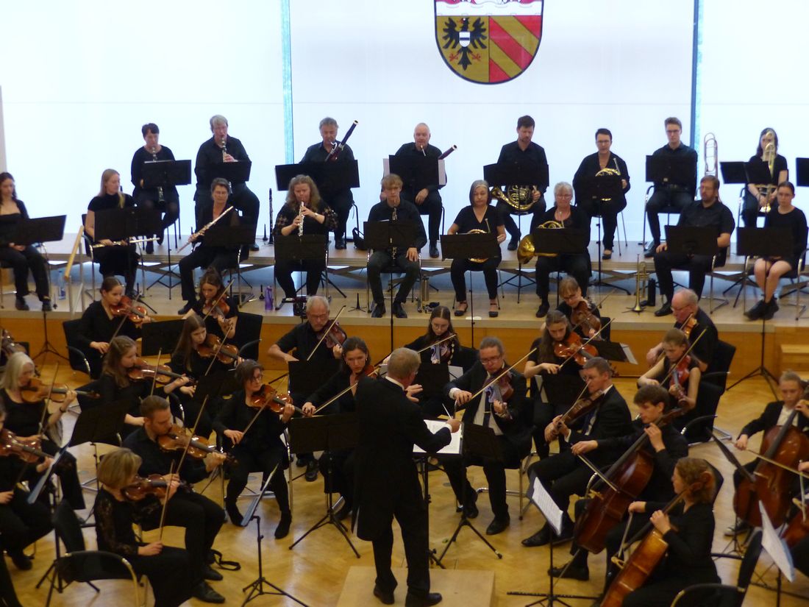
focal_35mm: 73
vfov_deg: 20.2
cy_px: 304
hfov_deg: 26.7
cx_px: 404
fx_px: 1706
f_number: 2.8
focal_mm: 12.5
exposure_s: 1/60
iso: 400
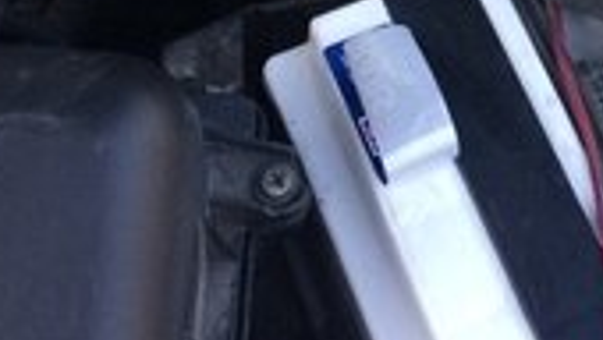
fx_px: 1472
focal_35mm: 92
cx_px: 607
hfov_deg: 22.3
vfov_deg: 12.4
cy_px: -198
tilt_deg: -62.6
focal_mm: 4.15
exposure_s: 1/100
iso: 64
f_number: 2.2
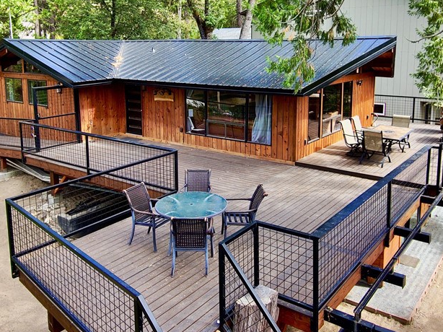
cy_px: 112
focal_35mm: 35
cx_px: 229
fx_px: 448
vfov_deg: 40.2
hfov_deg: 52.6
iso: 100
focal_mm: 3.7
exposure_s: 1/332
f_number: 2.8
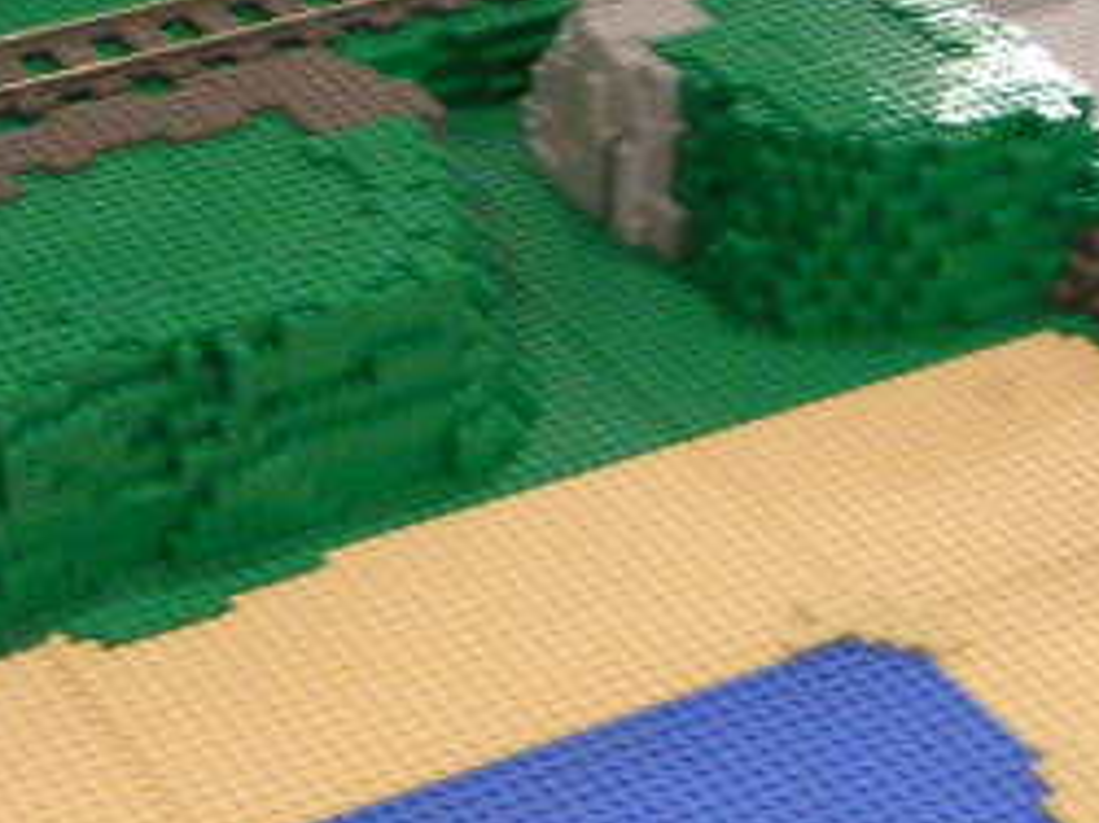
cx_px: 447
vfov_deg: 14.2
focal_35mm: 102
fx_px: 3237
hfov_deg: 19.3
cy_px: 876
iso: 400
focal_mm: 5.3
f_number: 2.9
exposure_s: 1/20
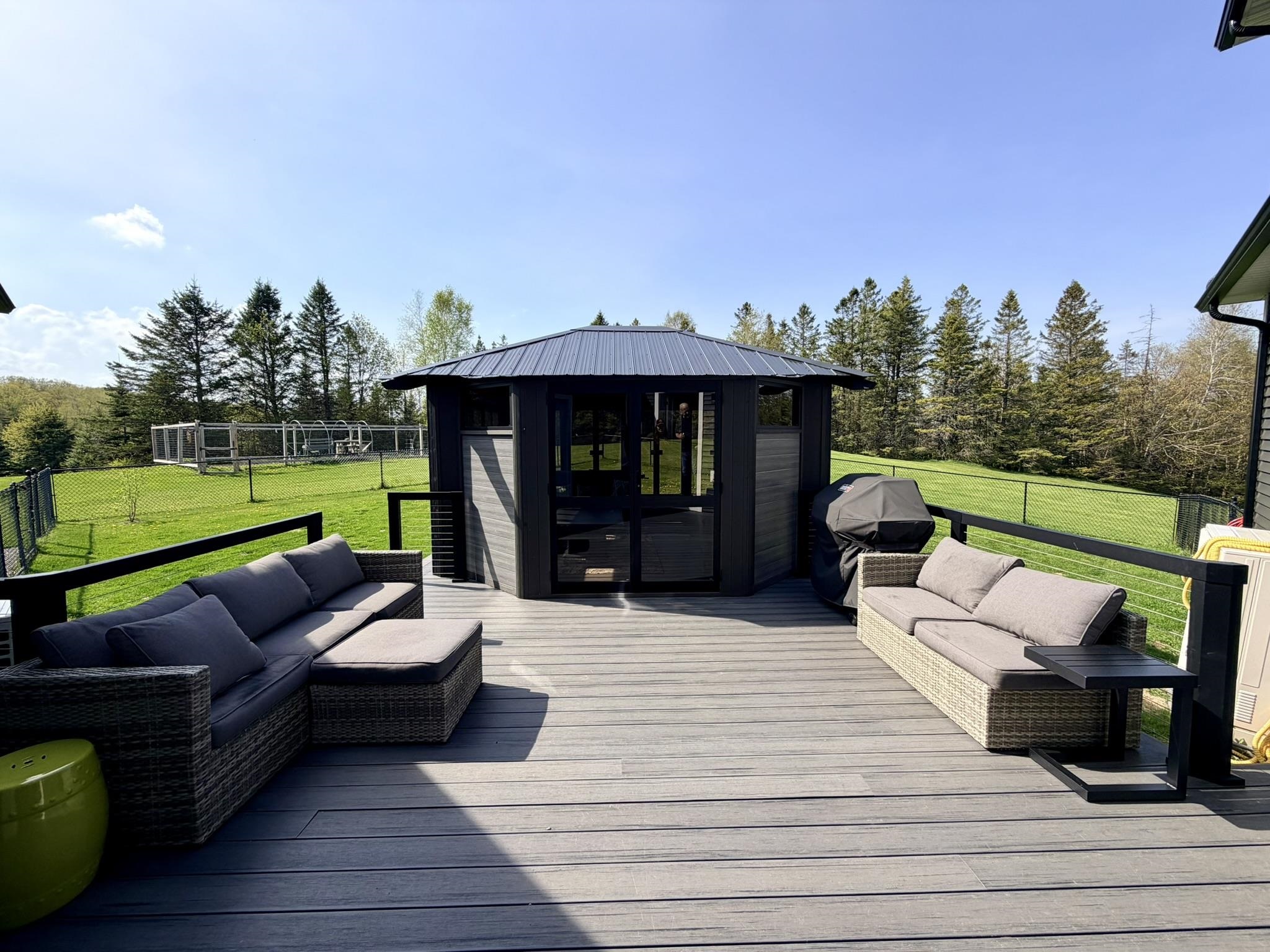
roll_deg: +1.1
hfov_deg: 102.1
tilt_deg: -4.5
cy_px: 476
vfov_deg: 85.7
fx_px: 514
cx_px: 635
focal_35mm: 14
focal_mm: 2.22
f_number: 2.2
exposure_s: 1/770
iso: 25
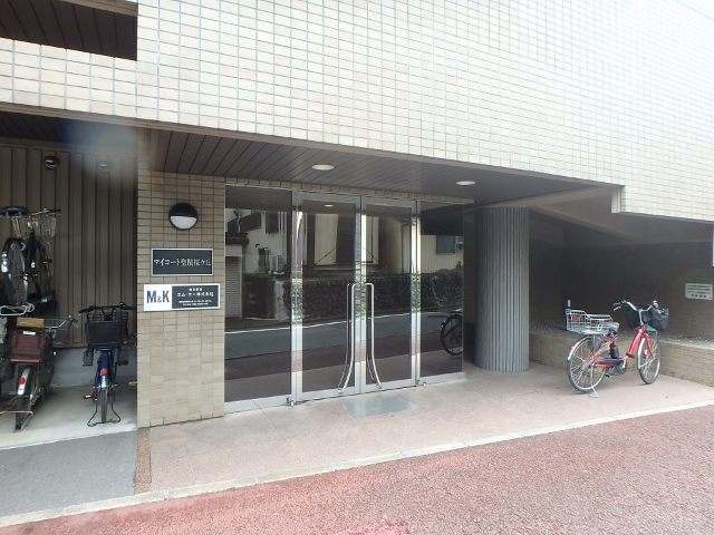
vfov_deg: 63.4
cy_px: 268
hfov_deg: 79.0
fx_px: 433
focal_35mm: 21
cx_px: 357
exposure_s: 1/60
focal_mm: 3.7
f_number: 3.5
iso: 160
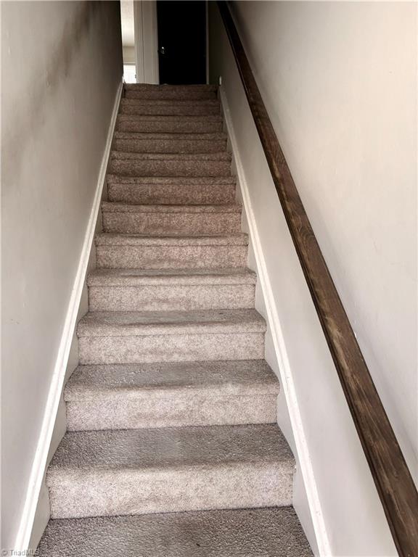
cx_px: 209
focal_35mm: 26
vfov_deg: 67.3
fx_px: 419
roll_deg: +0.9
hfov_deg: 53.1
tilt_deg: -5.8
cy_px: 278
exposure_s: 1/60
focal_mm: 5.96
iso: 160
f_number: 1.6
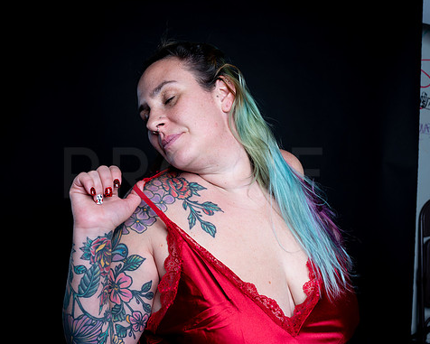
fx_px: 509
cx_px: 193
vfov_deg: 37.3
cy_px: 173
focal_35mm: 40
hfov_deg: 45.7
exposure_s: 1/160
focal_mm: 35
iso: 100
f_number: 10
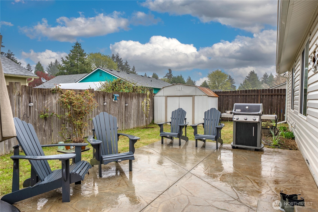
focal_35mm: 22
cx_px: 159
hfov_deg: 78.6
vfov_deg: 57.3
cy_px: 106
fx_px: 194
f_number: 7.1
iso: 80
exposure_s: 1/80
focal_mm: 22
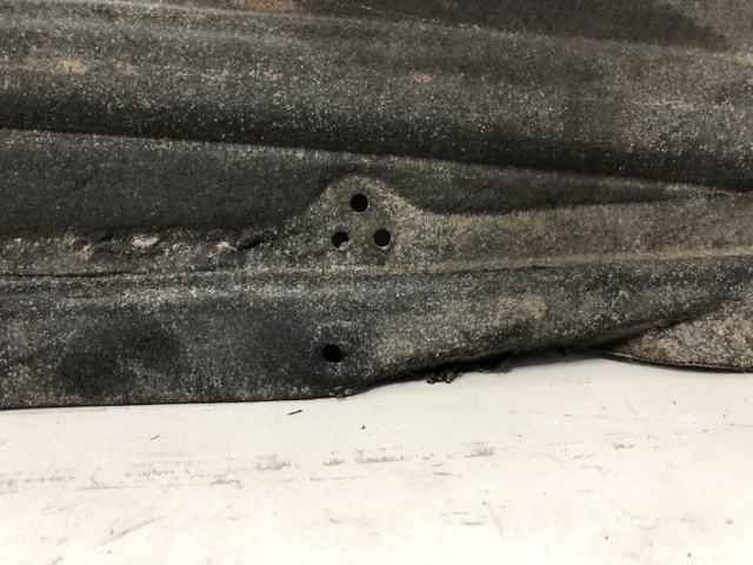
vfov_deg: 49.7
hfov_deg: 63.4
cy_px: 282
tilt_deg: -23.9
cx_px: 376
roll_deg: +5.1
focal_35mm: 28
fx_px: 609
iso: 80
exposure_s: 1/17
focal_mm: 4
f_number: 1.8
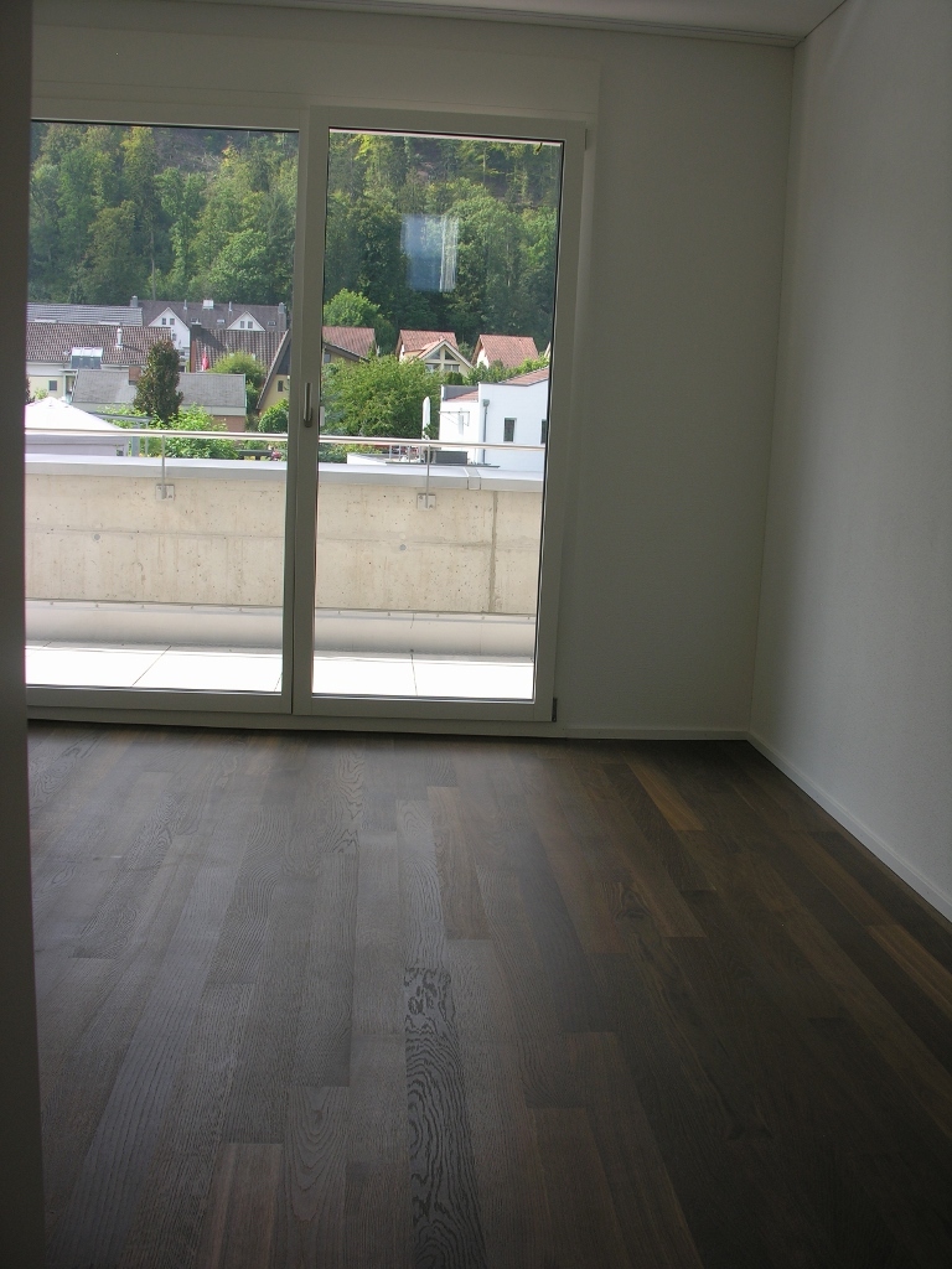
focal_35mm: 35
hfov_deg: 40.7
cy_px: 634
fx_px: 1283
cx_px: 476
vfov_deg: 52.6
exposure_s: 1/122
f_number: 4.5
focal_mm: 8.9
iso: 50
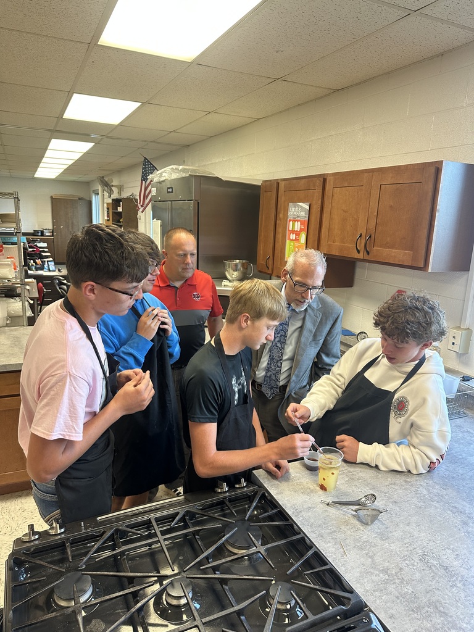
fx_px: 438
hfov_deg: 56.8
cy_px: 316
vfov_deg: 71.6
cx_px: 237
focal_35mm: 24
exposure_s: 1/120
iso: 200
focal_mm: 6.86
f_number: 1.78
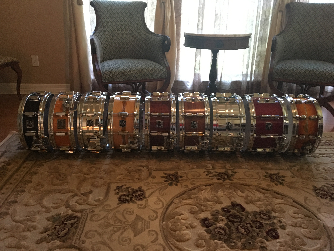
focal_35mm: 29
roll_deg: -0.2
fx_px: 280
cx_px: 167
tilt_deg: -22.4
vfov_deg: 48.2
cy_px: 126
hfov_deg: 61.7
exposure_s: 1/30
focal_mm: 4.15
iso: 200
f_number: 2.2
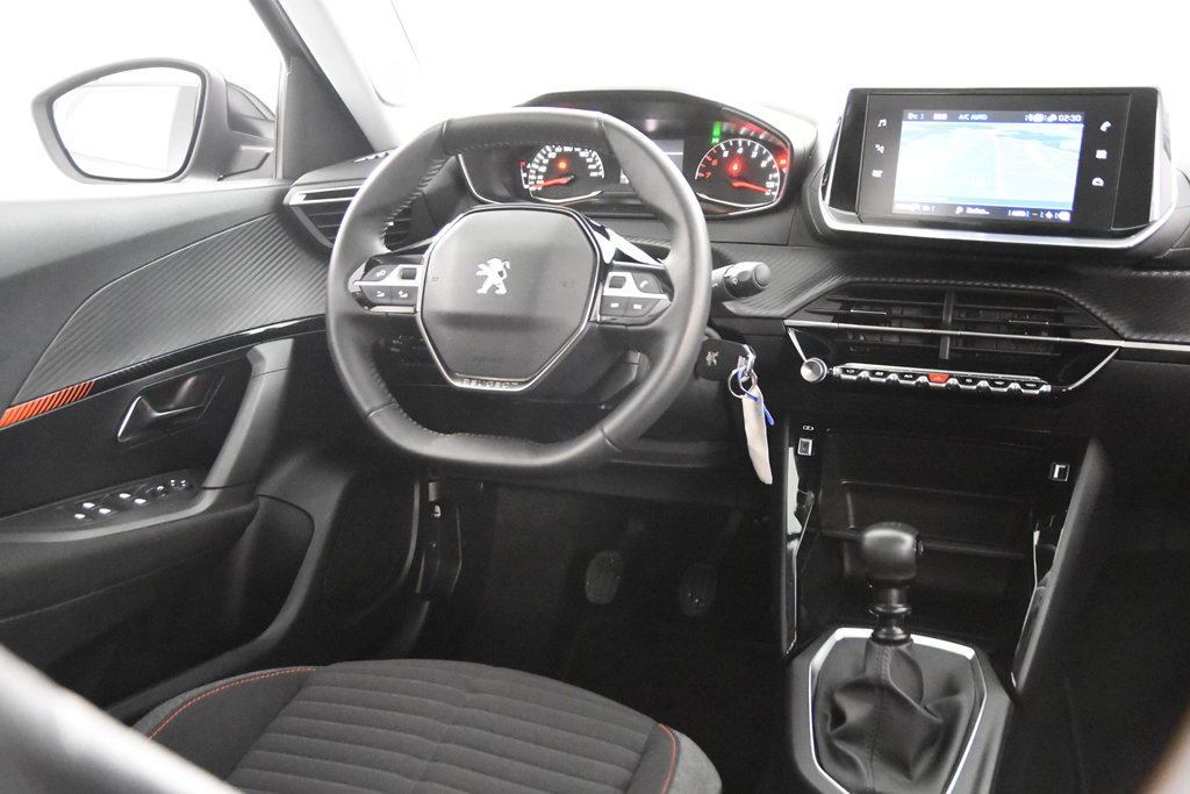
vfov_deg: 36.9
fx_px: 1190
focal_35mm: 36
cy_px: 397
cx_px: 595
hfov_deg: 53.1
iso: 12800
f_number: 3
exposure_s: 1/40
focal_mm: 24
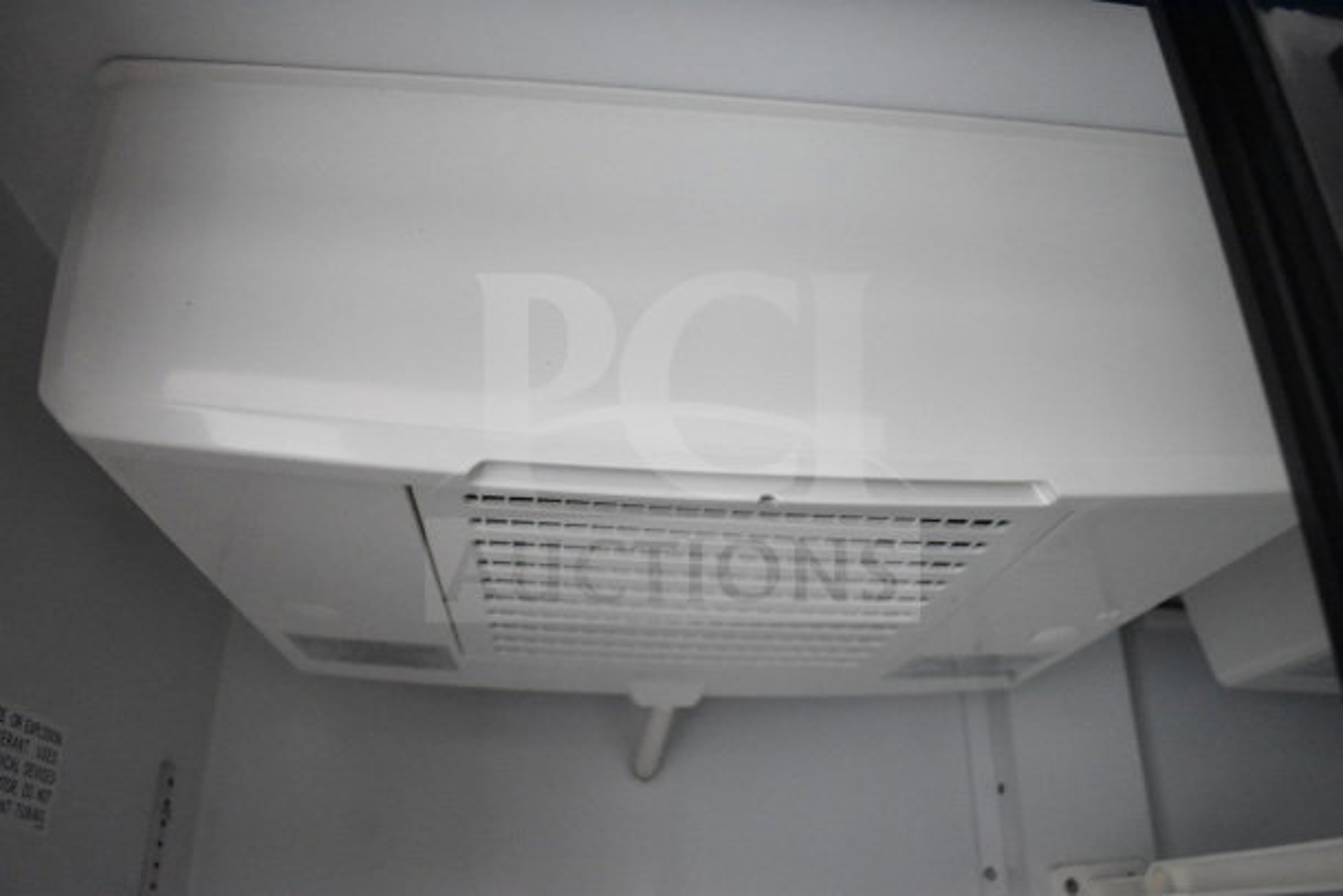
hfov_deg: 67.4
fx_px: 1007
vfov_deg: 48.0
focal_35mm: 27
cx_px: 672
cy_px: 448
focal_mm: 18
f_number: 4.5
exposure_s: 1/80
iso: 6400
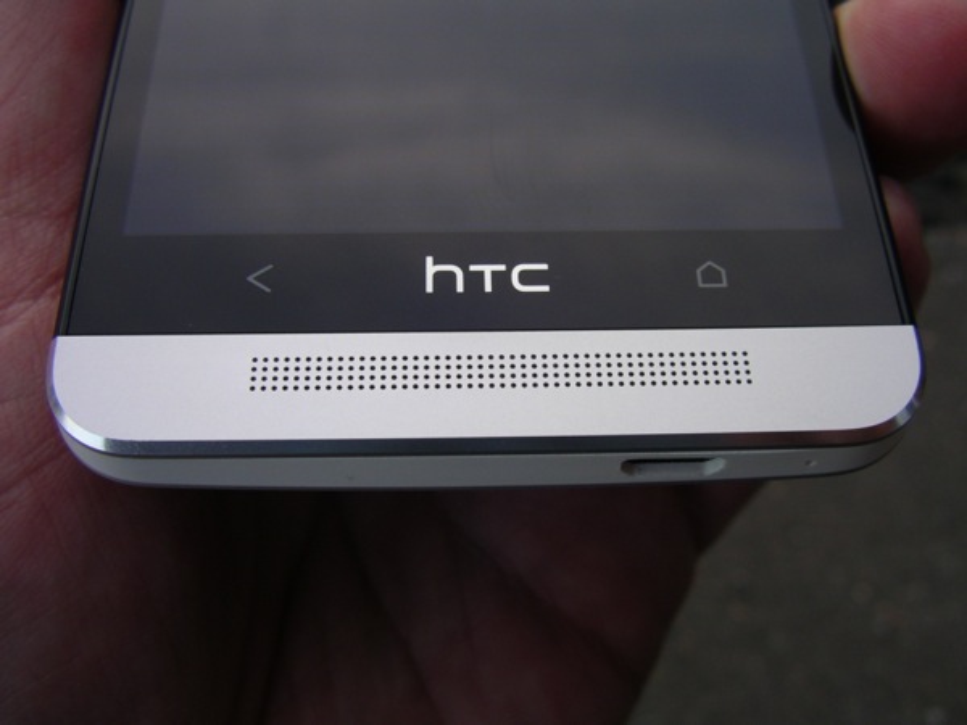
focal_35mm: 37
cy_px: 362
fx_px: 1034
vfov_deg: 38.7
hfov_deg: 50.1
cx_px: 484
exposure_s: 1/125
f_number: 2.8
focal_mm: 5.7
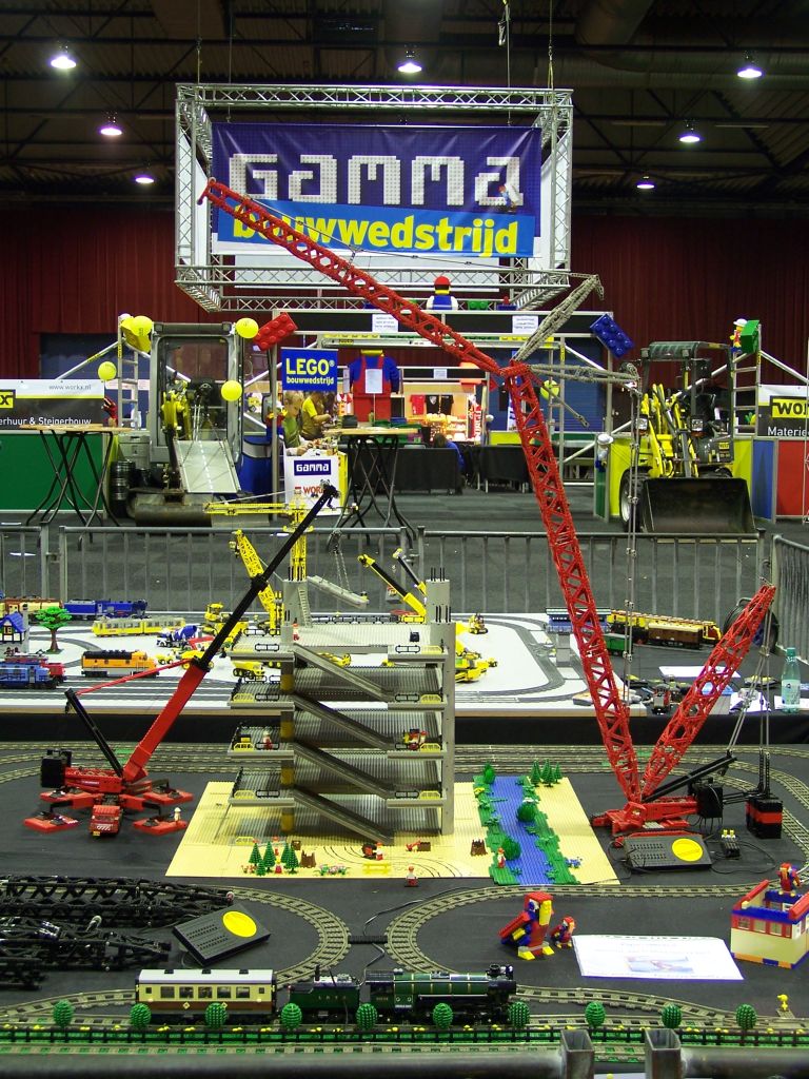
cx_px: 404
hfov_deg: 28.6
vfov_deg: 37.5
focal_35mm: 51
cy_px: 540
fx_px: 1589
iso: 80
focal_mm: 8.5
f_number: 3
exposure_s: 1/2
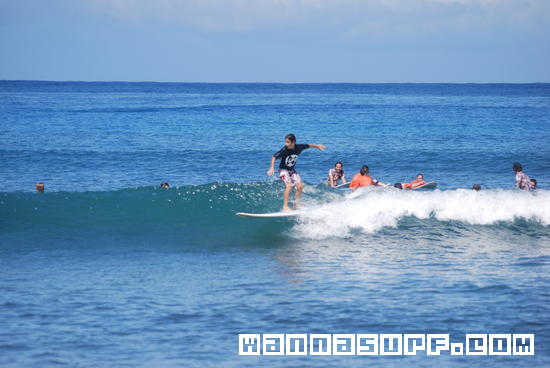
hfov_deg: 7.0
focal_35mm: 292
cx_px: 275
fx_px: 4473
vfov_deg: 4.7
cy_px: 184
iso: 200
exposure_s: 1/1600
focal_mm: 195
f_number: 5
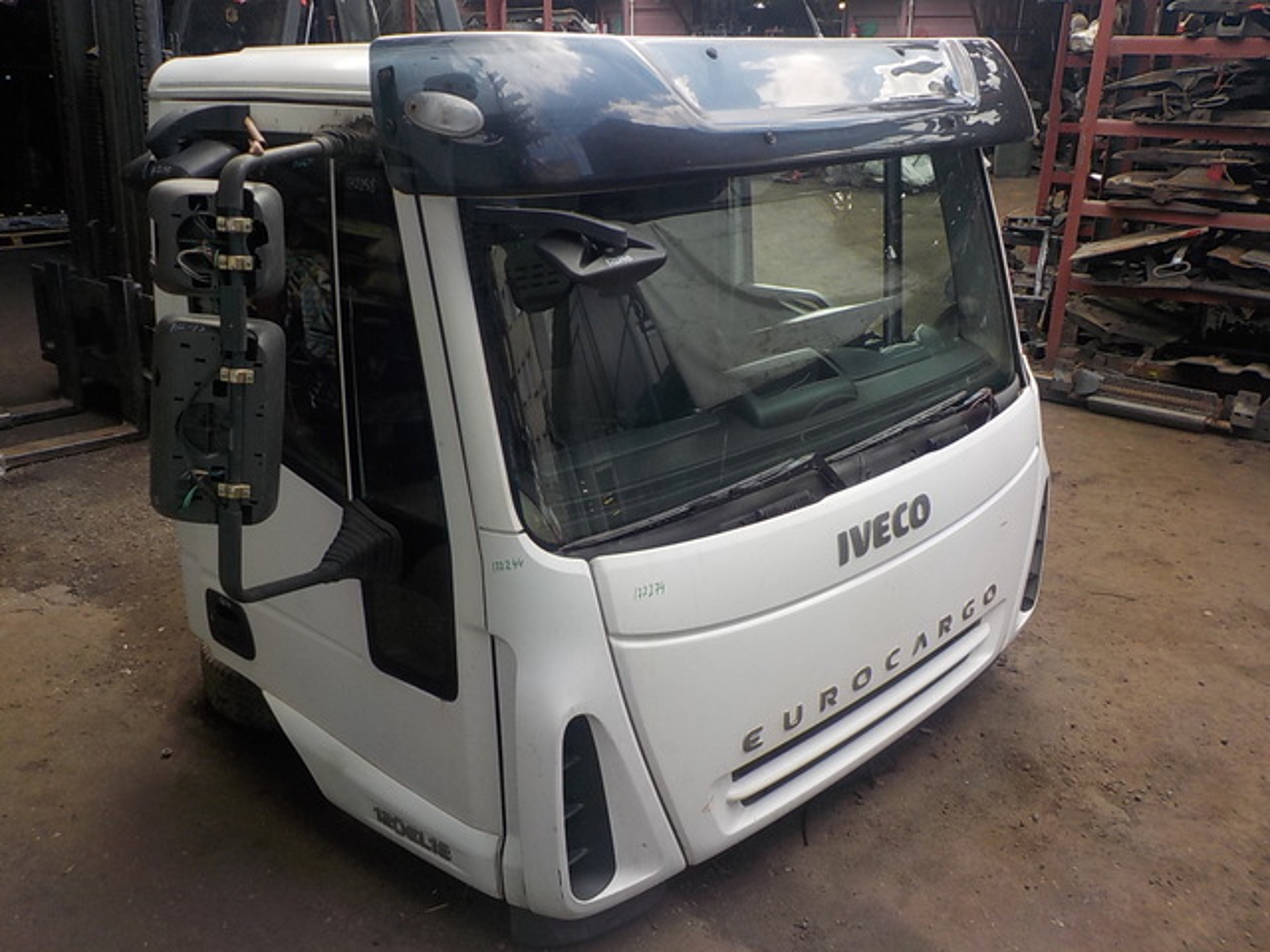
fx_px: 1101
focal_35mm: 30
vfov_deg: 46.8
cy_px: 476
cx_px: 635
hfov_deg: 60.0
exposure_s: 1/160
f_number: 3.3
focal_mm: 4.1
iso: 125
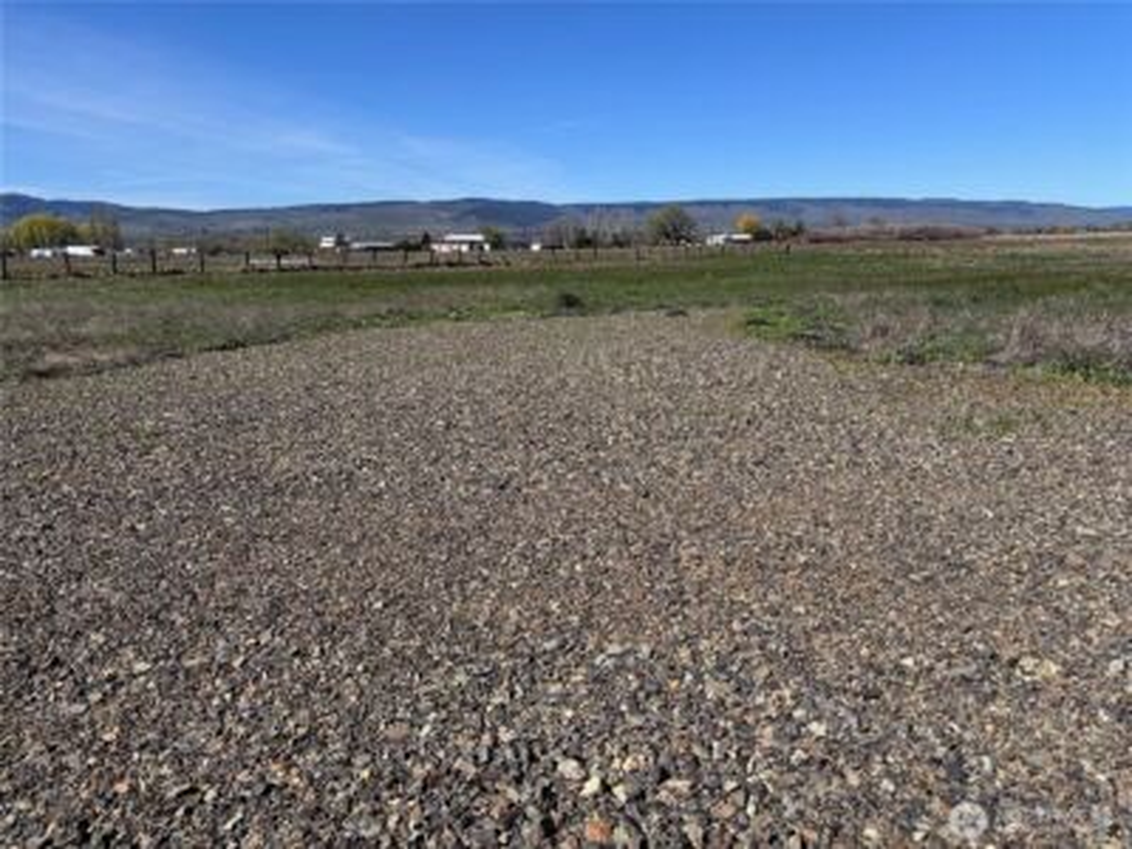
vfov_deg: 53.1
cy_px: 424
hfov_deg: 67.3
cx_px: 566
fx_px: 850
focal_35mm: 26
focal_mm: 5.96
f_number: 1.6
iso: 50
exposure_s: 1/3788
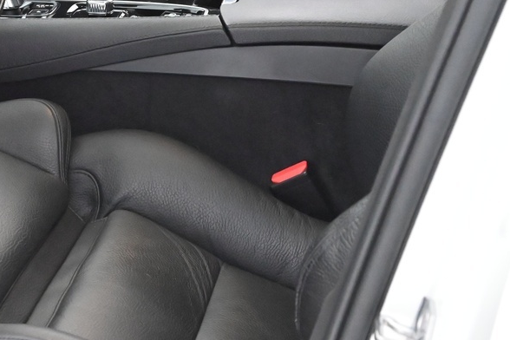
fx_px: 1601
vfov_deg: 12.1
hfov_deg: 17.6
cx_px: -21
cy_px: 156
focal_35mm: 113
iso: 10000
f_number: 5.6
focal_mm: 41
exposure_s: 1/60
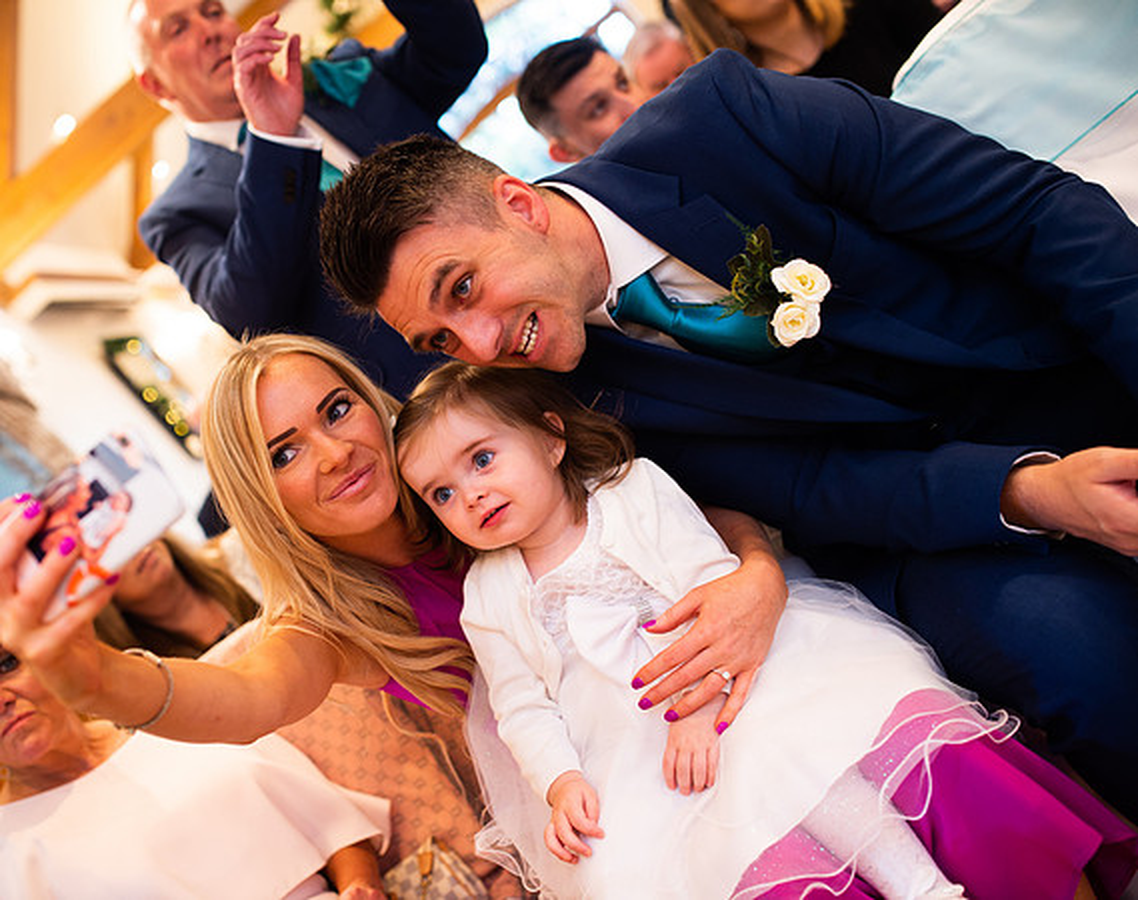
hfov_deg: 46.4
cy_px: 451
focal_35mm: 39
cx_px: 459
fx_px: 1318
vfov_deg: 37.7
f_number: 2.5
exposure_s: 1/100
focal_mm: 35
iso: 640
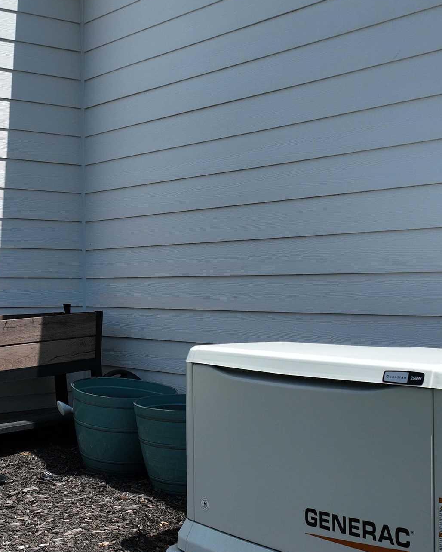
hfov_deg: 26.9
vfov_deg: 33.6
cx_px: 120
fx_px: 915
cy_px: 282
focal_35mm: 56
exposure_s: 1/3200
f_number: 2.8
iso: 110
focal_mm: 12.29
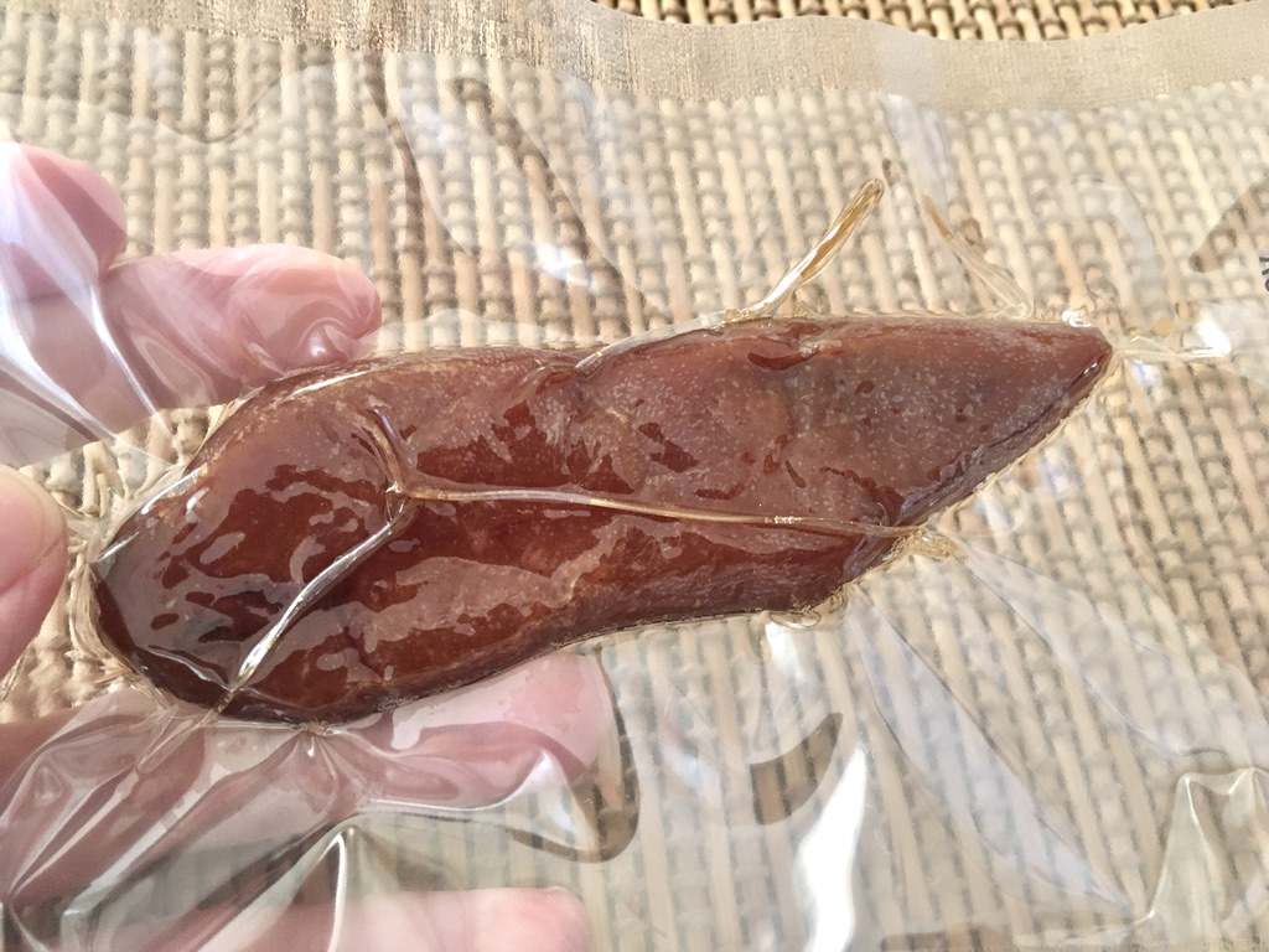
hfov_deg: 61.7
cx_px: 634
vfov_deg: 48.2
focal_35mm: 29
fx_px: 1063
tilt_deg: -65.5
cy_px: 476
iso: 200
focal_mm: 4.15
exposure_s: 1/24
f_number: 2.2
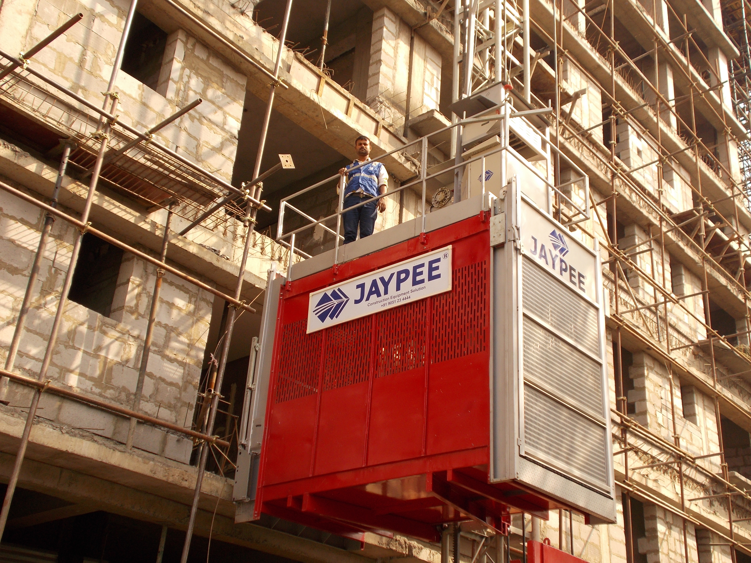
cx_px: 376
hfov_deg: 42.9
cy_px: 282
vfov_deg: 32.9
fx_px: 955
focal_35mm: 44
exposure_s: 1/200
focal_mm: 7.9
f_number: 4.2
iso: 80
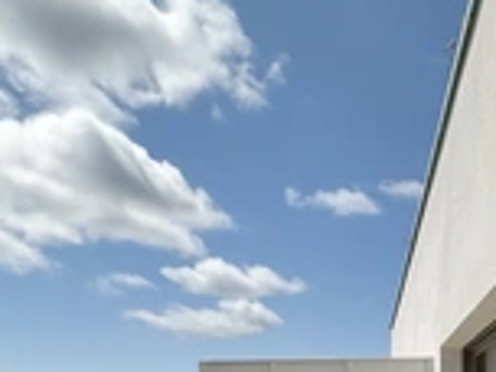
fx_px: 702
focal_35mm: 49
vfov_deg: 25.0
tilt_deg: -4.7
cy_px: 506
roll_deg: -0.1
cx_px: 410
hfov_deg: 37.3
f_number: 2.2
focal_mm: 2.22
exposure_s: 1/8403
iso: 50
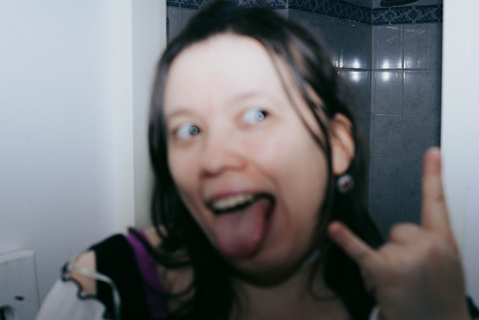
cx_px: 240
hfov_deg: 39.6
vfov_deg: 27.0
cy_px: 160
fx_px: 666
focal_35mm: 50
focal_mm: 50
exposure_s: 1/160
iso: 125
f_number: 7.1
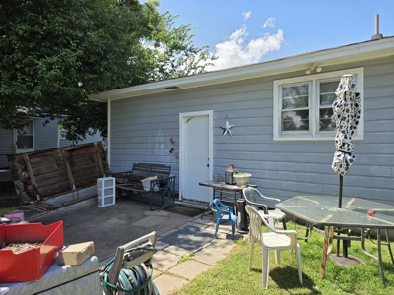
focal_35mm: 23
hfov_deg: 73.9
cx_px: 197
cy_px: 148
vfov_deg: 58.9
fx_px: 262
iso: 80
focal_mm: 6.3
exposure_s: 1/3455
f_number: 1.7
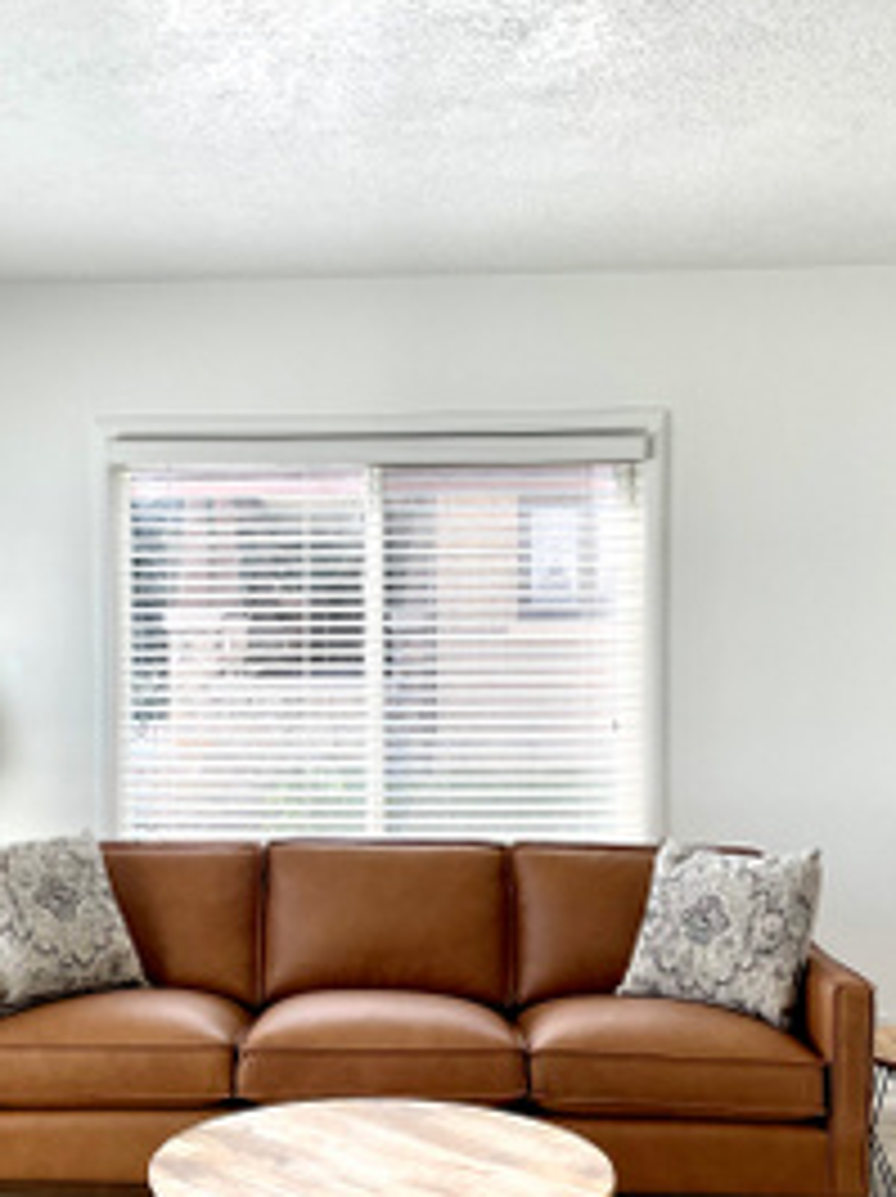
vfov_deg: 40.4
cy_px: 675
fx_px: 1625
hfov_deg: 30.6
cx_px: 293
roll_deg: +0.6
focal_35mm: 47
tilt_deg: -1.5
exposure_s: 1/409
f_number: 1.6
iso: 32
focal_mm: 4.2
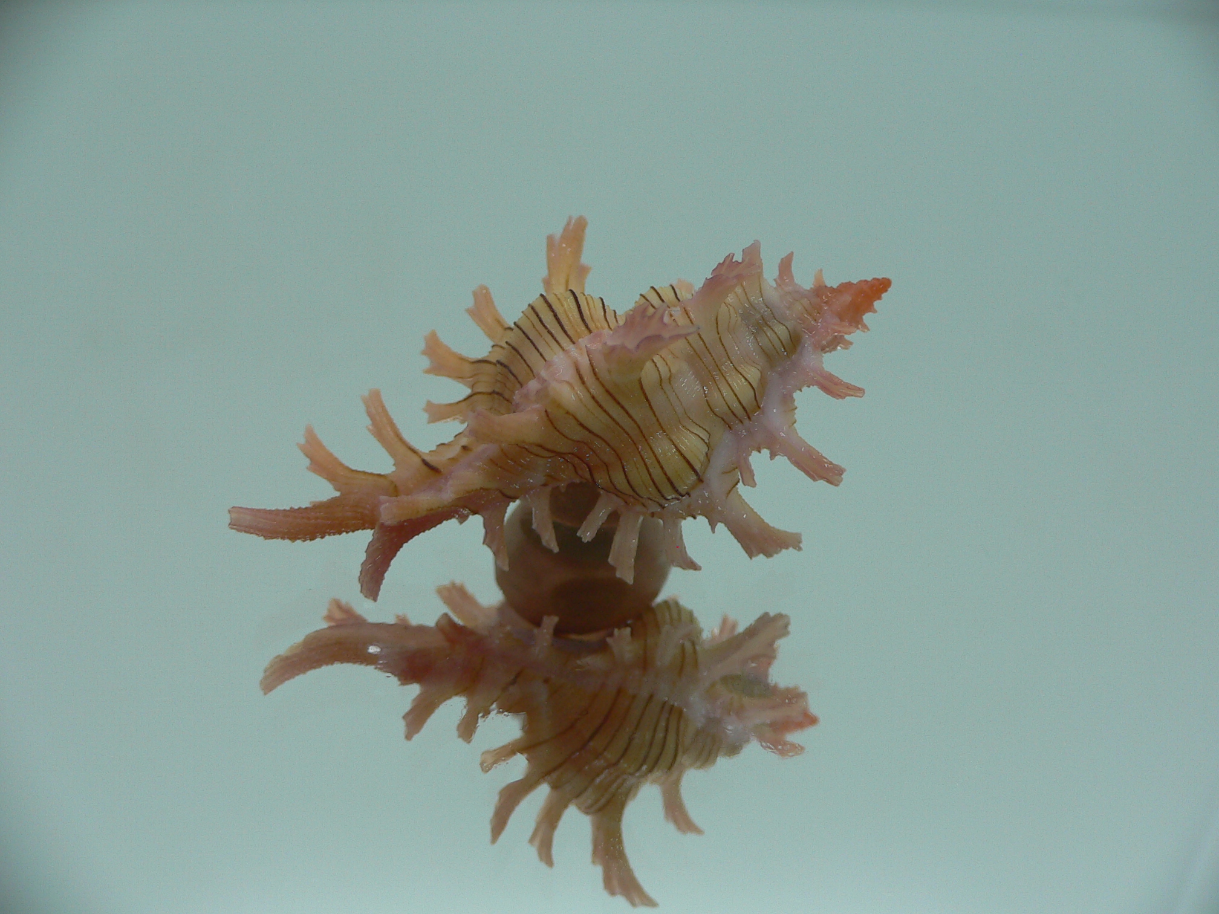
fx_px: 1233
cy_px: 457
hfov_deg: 52.6
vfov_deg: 40.7
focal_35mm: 35
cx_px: 610
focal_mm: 4.6
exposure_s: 1/60
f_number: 2.8
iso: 80
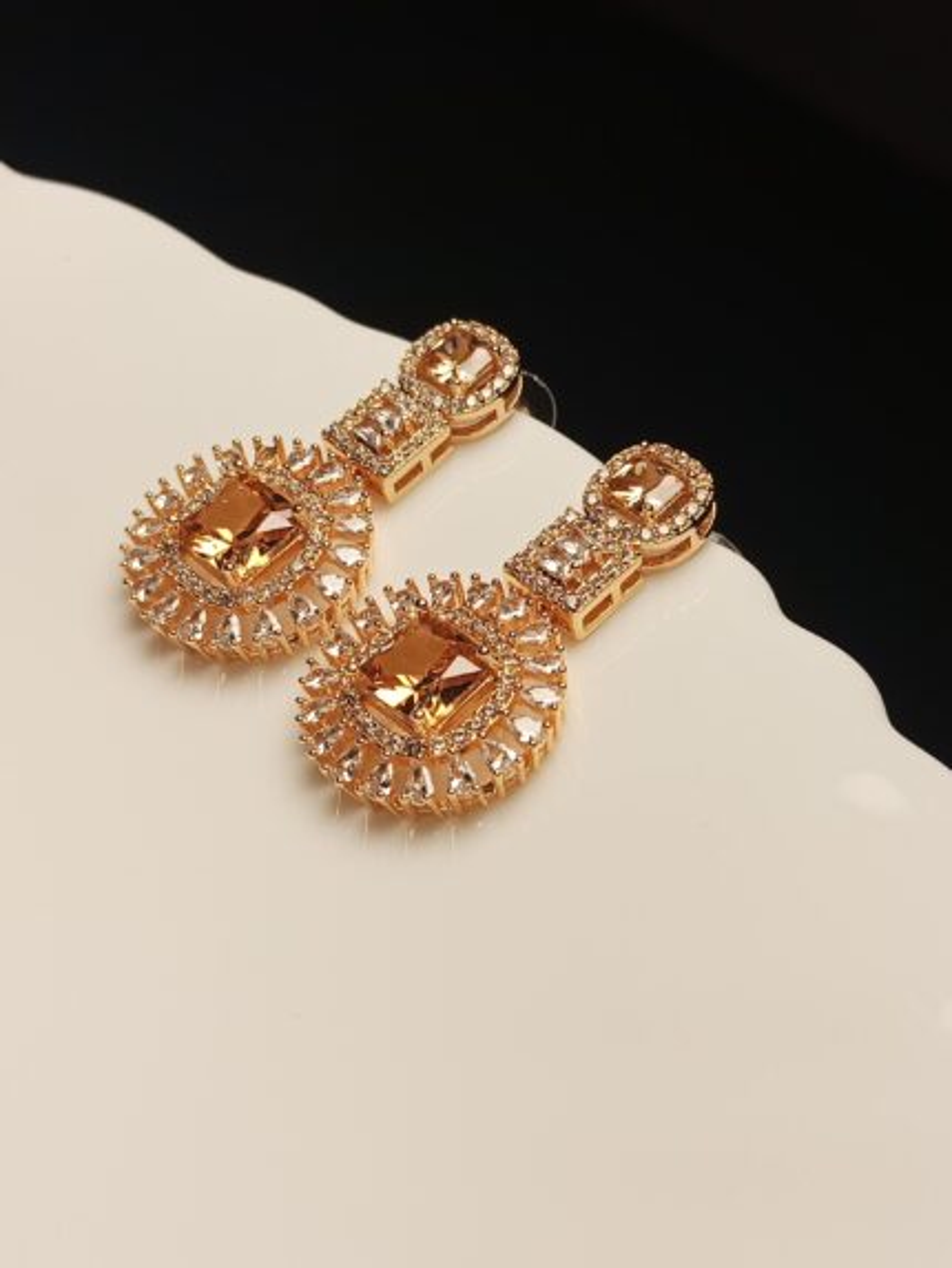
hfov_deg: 29.7
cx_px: 476
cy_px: 634
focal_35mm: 49
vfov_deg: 38.9
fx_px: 1796
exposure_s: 1/171
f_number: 1.8
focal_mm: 3.98
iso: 50
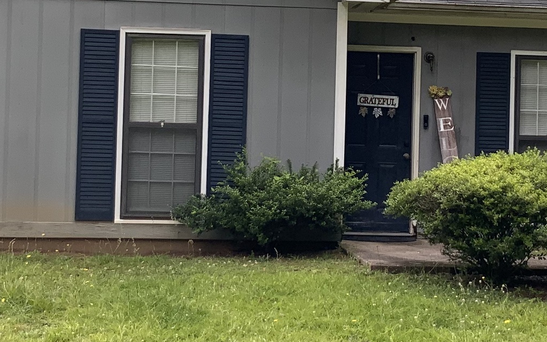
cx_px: 308
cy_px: 118
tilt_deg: +2.7
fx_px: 1387
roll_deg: -2.0
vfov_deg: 14.0
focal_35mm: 93
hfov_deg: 22.3
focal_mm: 3
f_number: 1.8
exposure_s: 1/240
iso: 16
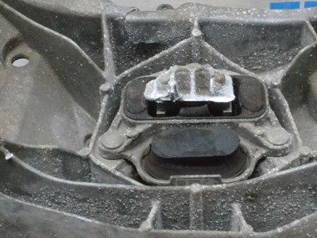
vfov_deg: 16.7
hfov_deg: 22.2
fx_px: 806
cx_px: 207
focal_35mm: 88
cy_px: 68
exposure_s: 1/125
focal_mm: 24
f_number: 10
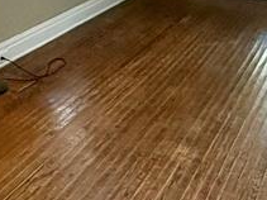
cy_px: -54
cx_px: 85
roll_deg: -1.2
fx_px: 524
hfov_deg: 28.4
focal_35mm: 68
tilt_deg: -9.4
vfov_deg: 20.0
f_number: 2.2
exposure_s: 1/120
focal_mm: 2.22
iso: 640
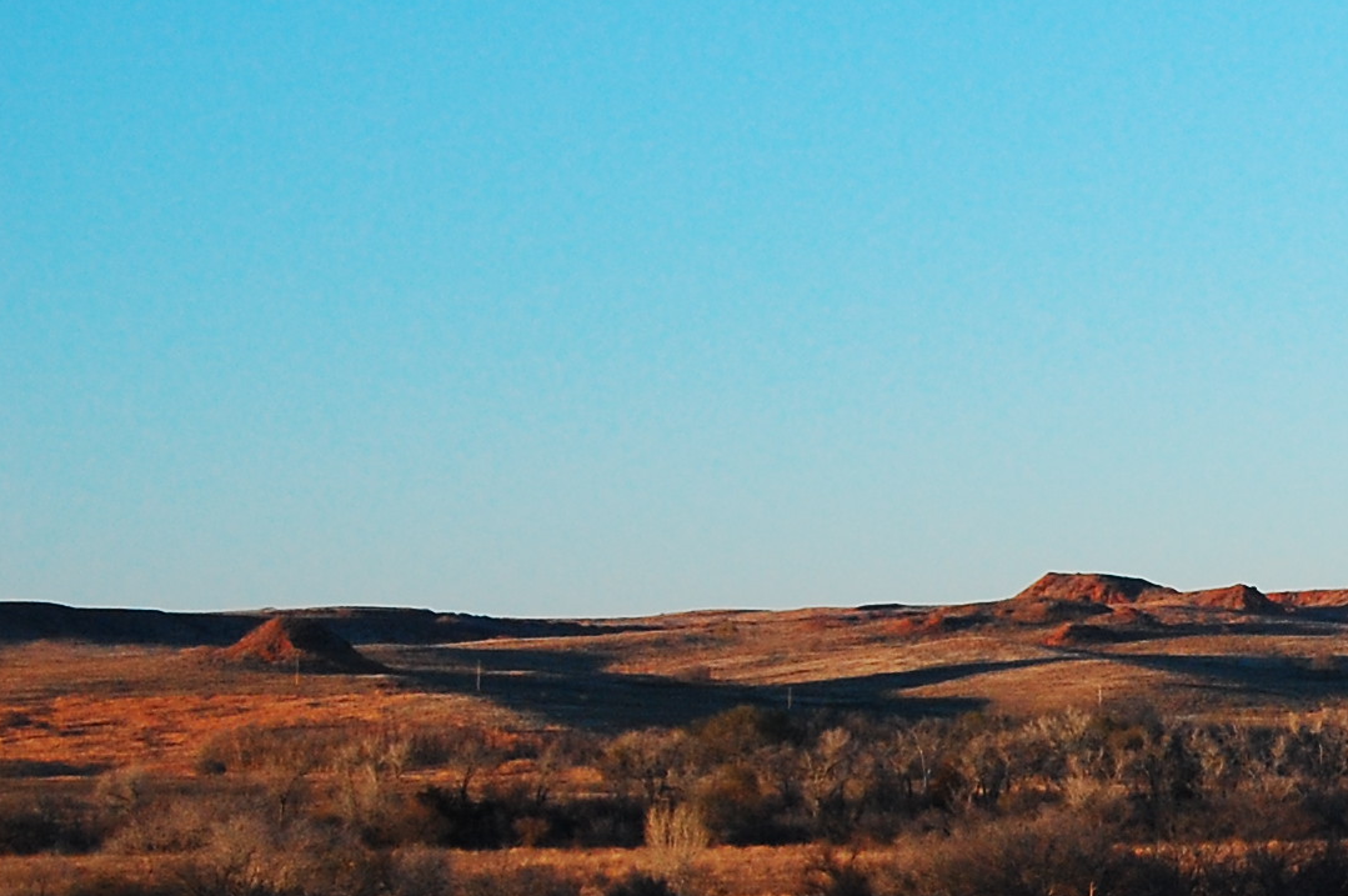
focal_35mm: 146
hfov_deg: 13.4
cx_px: 1869
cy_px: 799
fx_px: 5476
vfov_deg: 9.3
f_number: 9
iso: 800
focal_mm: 35
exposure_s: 1/250
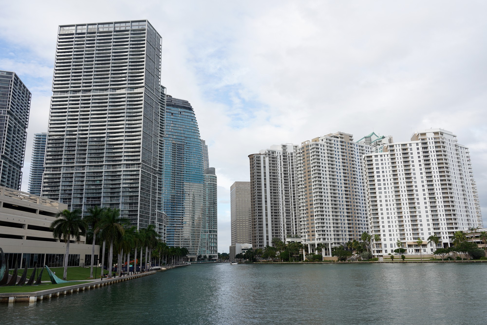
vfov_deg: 46.4
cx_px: 244
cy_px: 162
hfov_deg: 65.5
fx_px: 379
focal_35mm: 28
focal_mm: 28
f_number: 11
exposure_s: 1/100
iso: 100
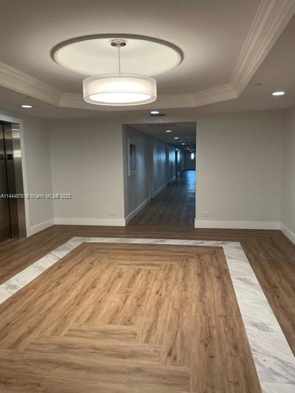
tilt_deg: -6.6
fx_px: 295
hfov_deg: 53.1
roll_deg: +0.5
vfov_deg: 67.3
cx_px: 148
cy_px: 196
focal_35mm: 26
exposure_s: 1/60
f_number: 1.6
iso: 160
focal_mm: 4.2
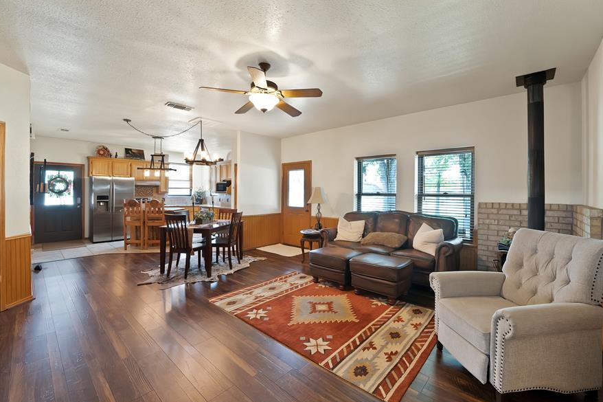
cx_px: 319
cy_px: 196
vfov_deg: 81.2
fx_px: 234
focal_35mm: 14
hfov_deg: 104.2
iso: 640
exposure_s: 1.3
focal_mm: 12
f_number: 9
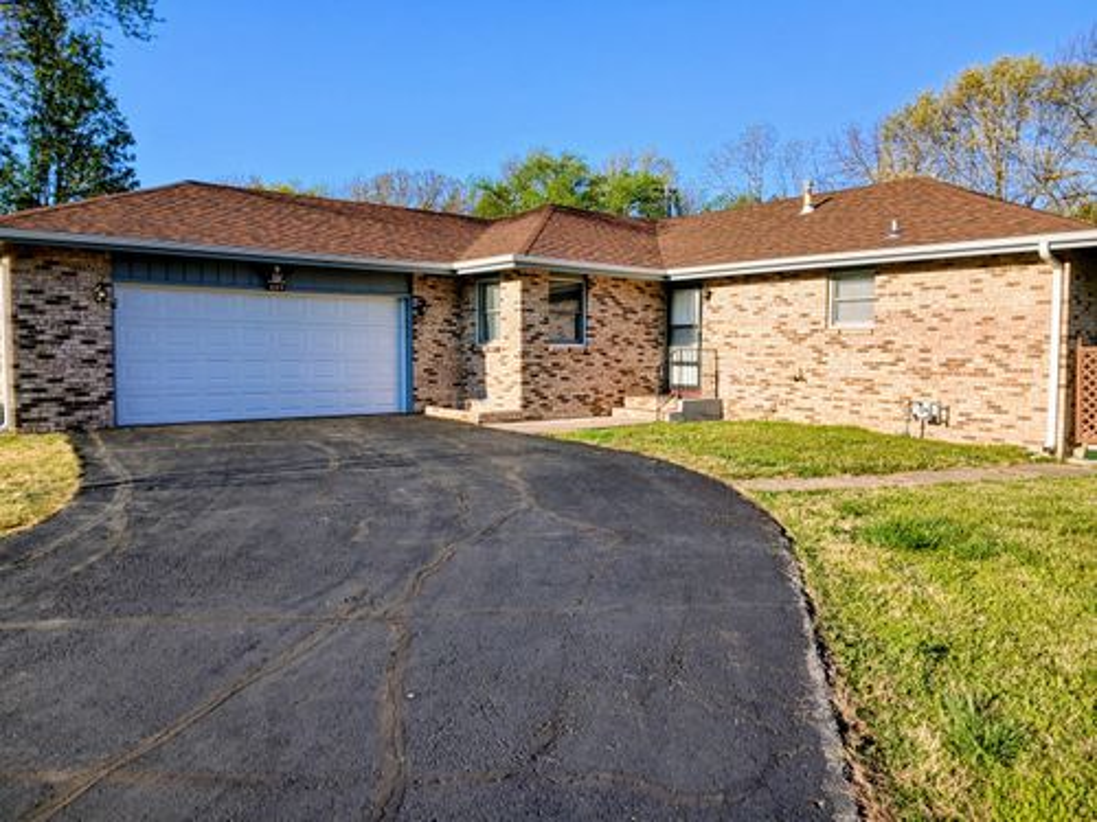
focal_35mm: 26
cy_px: 411
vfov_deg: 53.1
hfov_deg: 67.3
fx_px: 824
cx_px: 548
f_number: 1.8
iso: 20
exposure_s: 1/337
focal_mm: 3.98
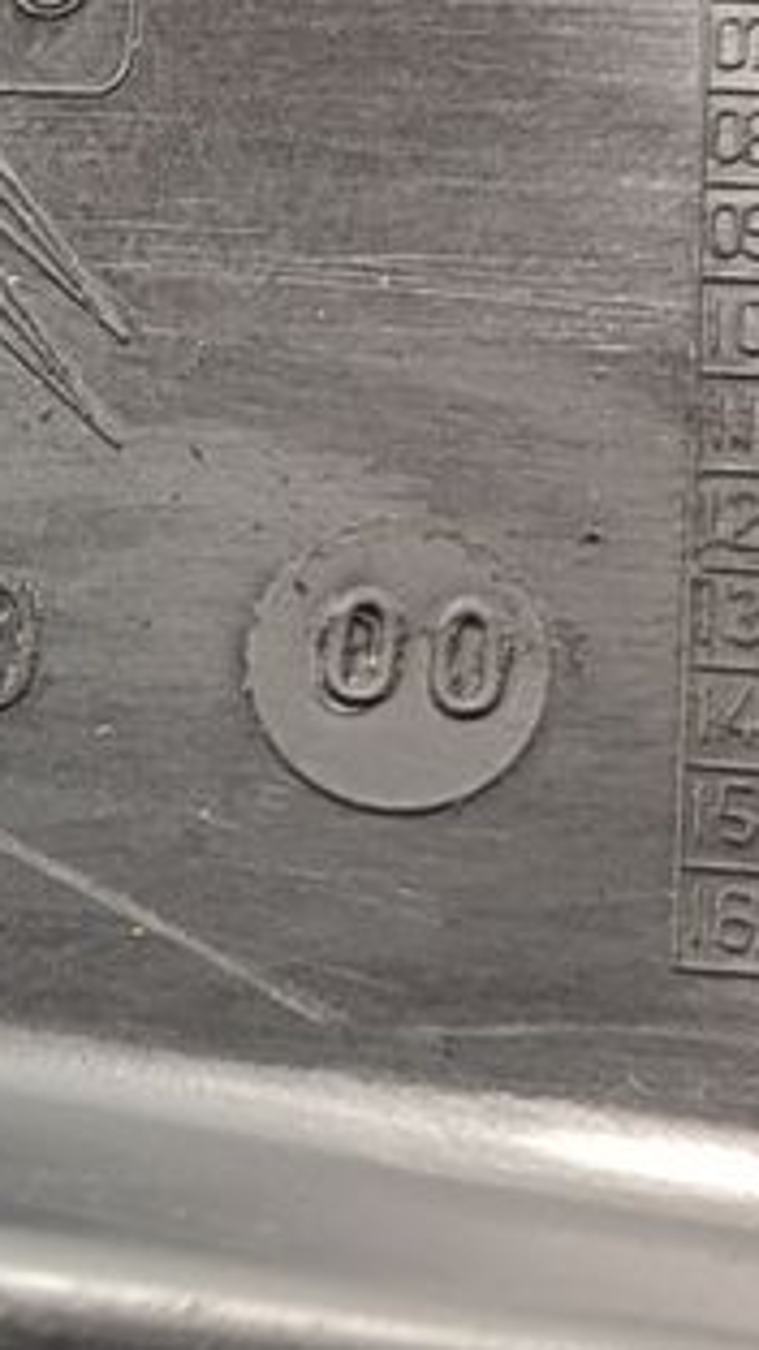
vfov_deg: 19.9
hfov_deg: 10.6
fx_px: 3829
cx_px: -608
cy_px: 479
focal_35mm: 107
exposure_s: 1/50
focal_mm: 5.89
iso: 200
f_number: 1.89
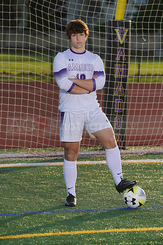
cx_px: 82
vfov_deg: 8.9
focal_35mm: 232
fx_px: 1575
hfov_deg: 5.9
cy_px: 122
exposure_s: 1/200
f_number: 8
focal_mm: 232
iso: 100
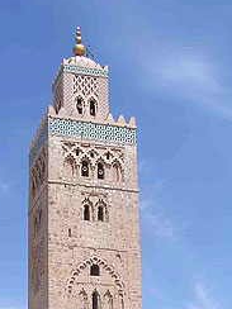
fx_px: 724
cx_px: 85
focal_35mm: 81
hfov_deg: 18.2
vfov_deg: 23.1
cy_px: 314
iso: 100
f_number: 5.6
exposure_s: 1/344
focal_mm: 5.8
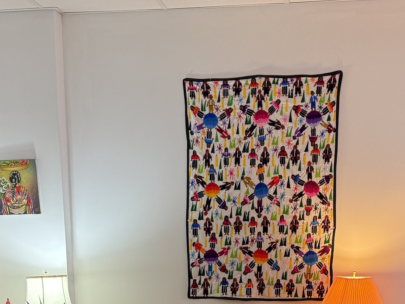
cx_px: 202
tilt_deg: -10.5
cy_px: 361
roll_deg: +0.6
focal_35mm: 66
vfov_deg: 20.8
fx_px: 772
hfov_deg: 29.4
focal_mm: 6.76
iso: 125
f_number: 1.78
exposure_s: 1/60
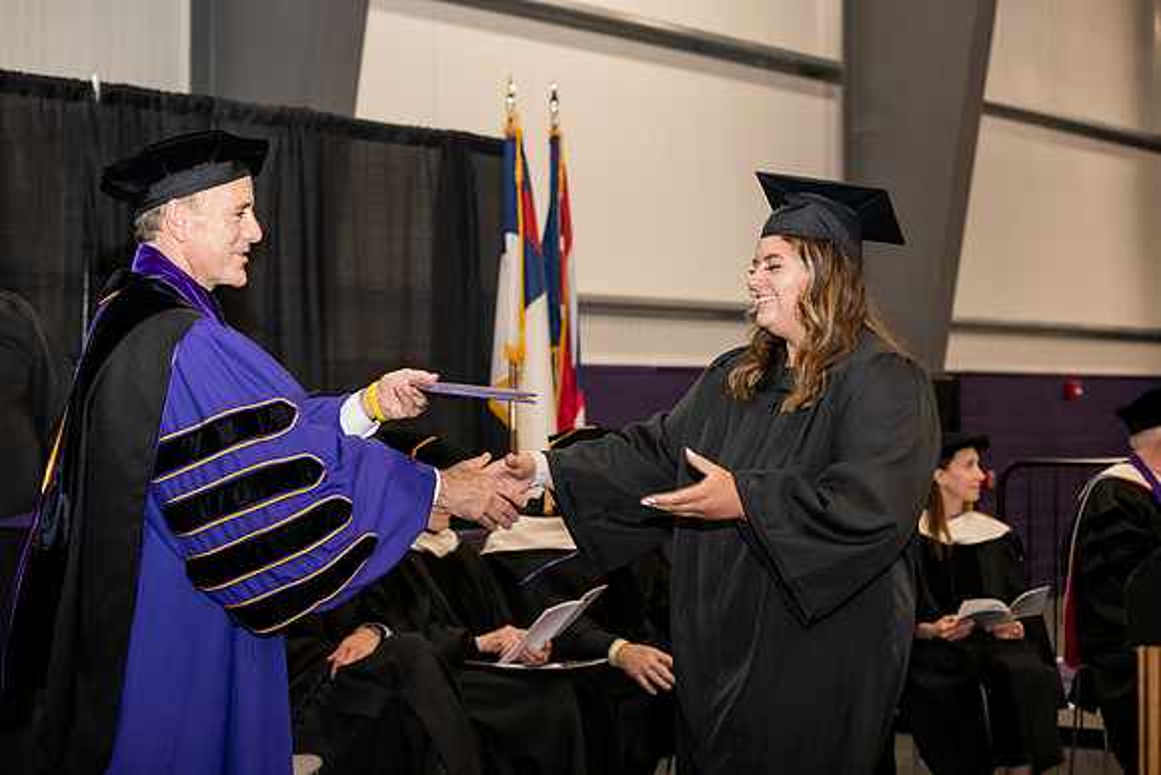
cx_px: 580
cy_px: 388
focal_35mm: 70
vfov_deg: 19.5
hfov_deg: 28.8
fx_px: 2258
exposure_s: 1/200
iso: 2000
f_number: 5
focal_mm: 70
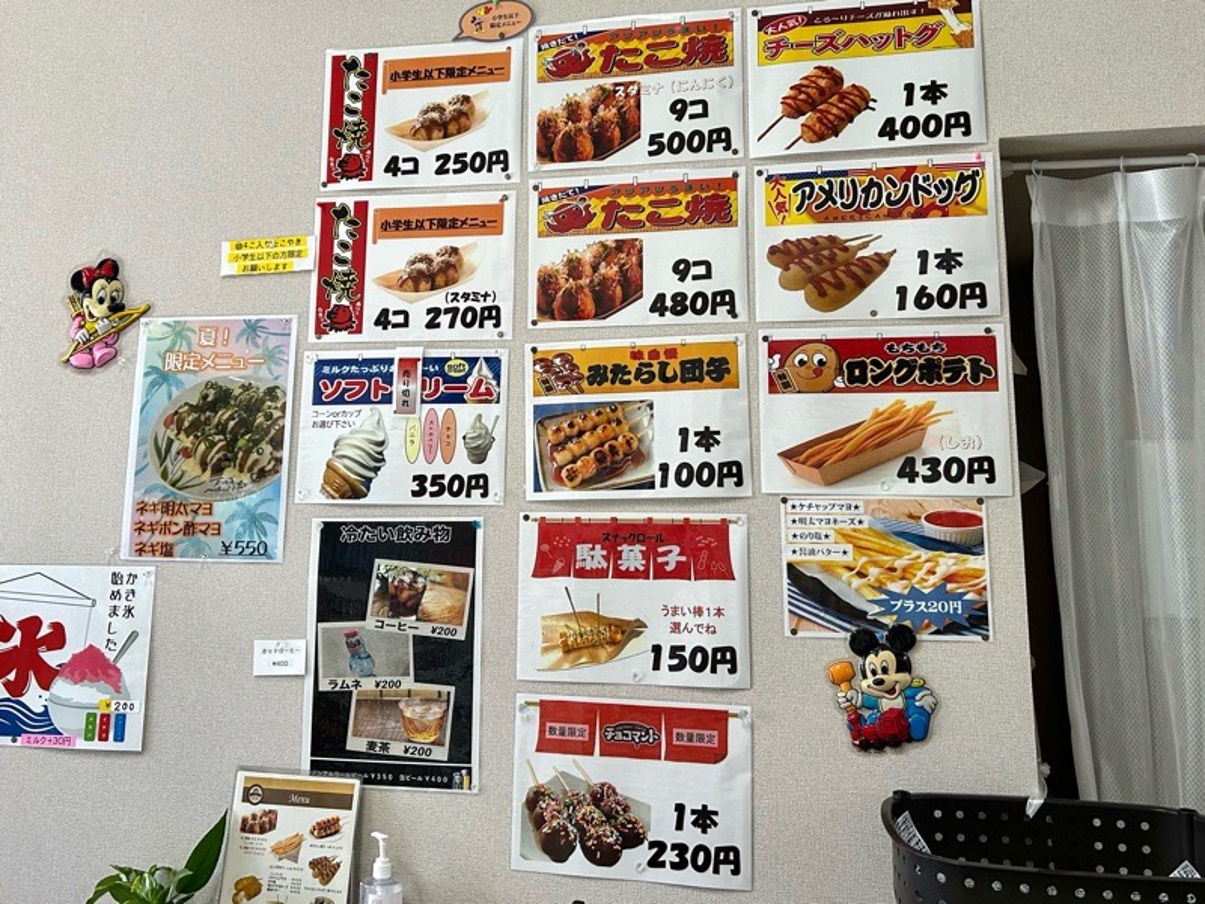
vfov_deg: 53.1
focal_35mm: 26
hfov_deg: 67.3
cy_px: 452
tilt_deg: +10.0
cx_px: 602
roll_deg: -0.7
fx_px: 905
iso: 125
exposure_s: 1/120
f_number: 1.5
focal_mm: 5.7
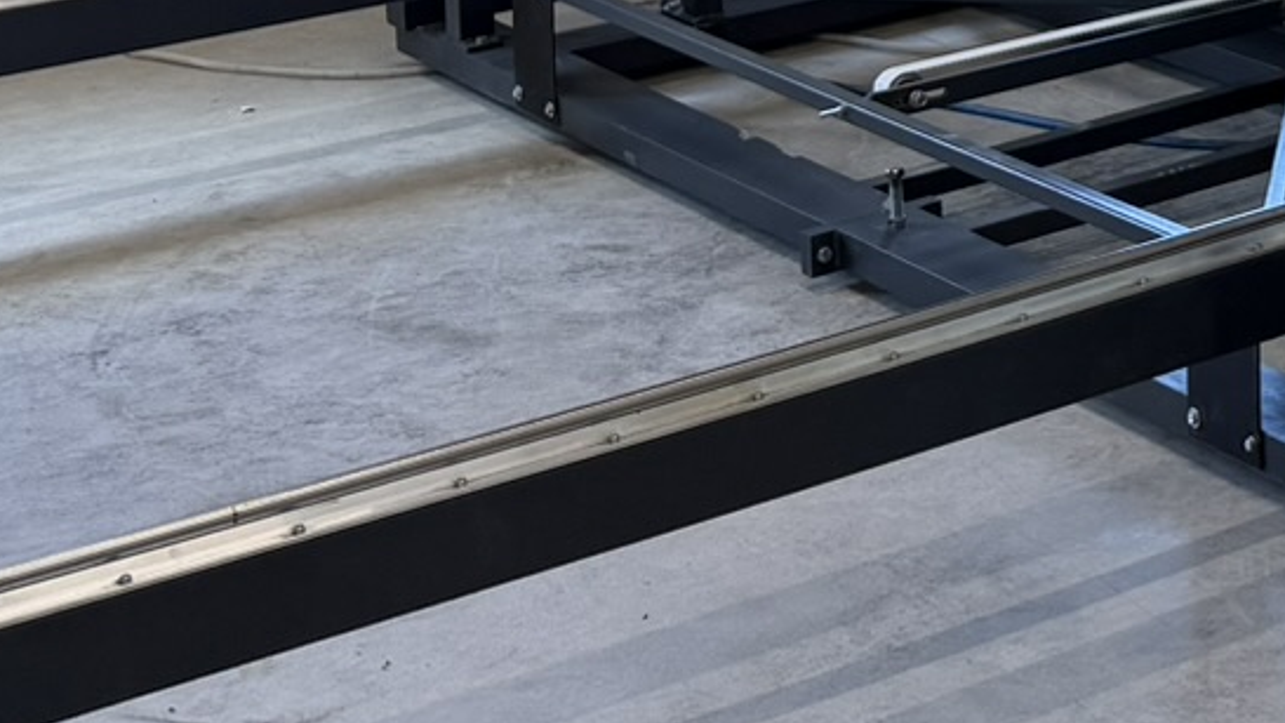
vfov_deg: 11.3
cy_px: -650
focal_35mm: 98
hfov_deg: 19.7
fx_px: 3339
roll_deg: +1.0
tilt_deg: -4.8
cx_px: 1753
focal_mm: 6.76
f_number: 1.78
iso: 80
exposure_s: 1/100
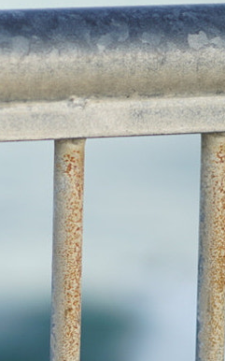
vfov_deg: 5.8
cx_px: -137
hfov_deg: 3.6
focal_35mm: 359
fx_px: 3525
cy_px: 383
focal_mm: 85
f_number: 1.8
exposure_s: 1/500
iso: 100
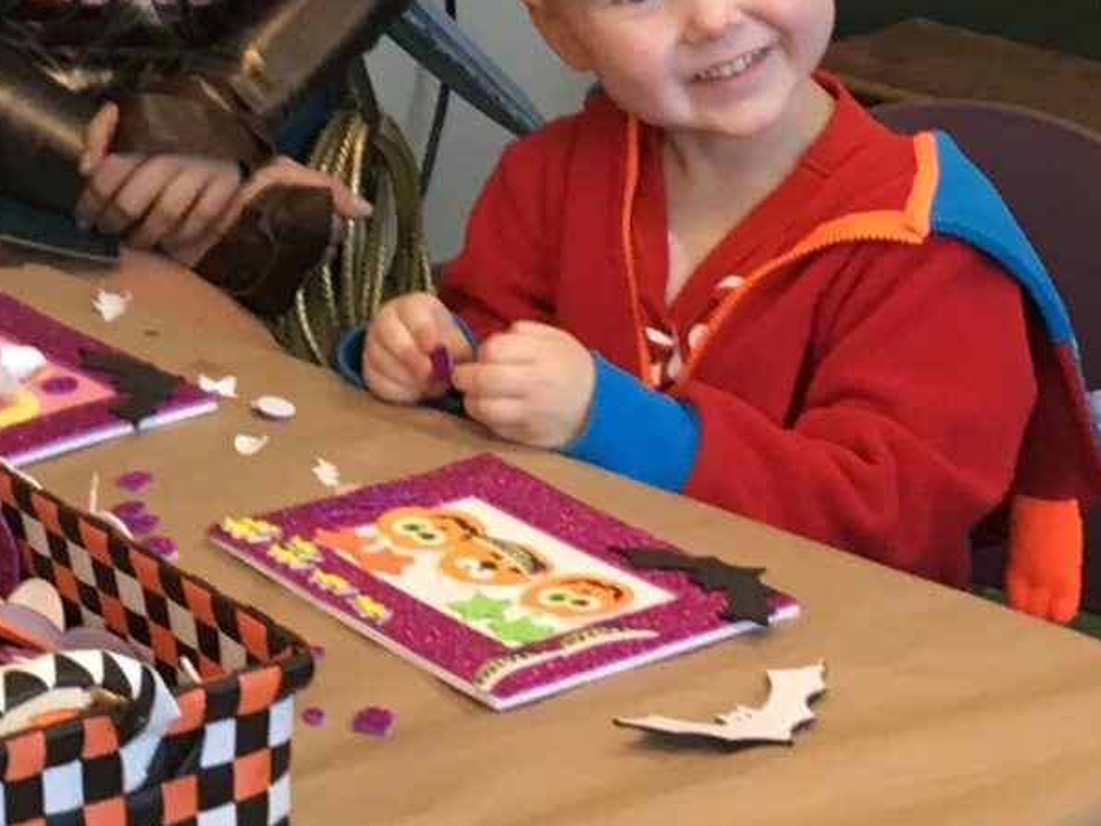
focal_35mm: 124
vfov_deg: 11.4
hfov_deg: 15.7
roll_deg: +2.4
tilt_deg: -7.5
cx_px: 61
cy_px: -418
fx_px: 3943
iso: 80
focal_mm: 4.15
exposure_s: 1/30
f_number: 2.2
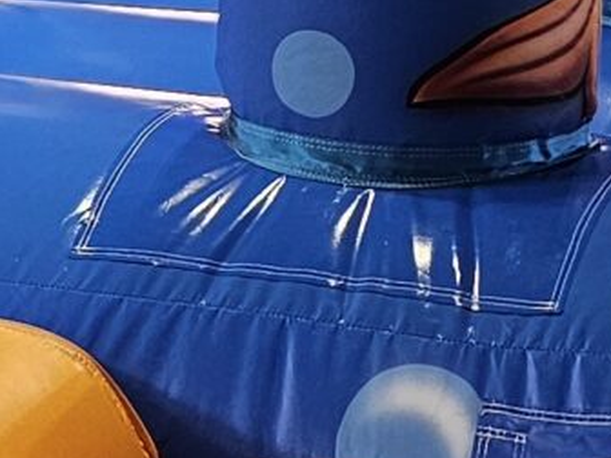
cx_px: -760
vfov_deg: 8.5
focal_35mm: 175
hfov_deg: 10.1
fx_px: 3089
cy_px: 131
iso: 125
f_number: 1.7
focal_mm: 6.3
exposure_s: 1/120
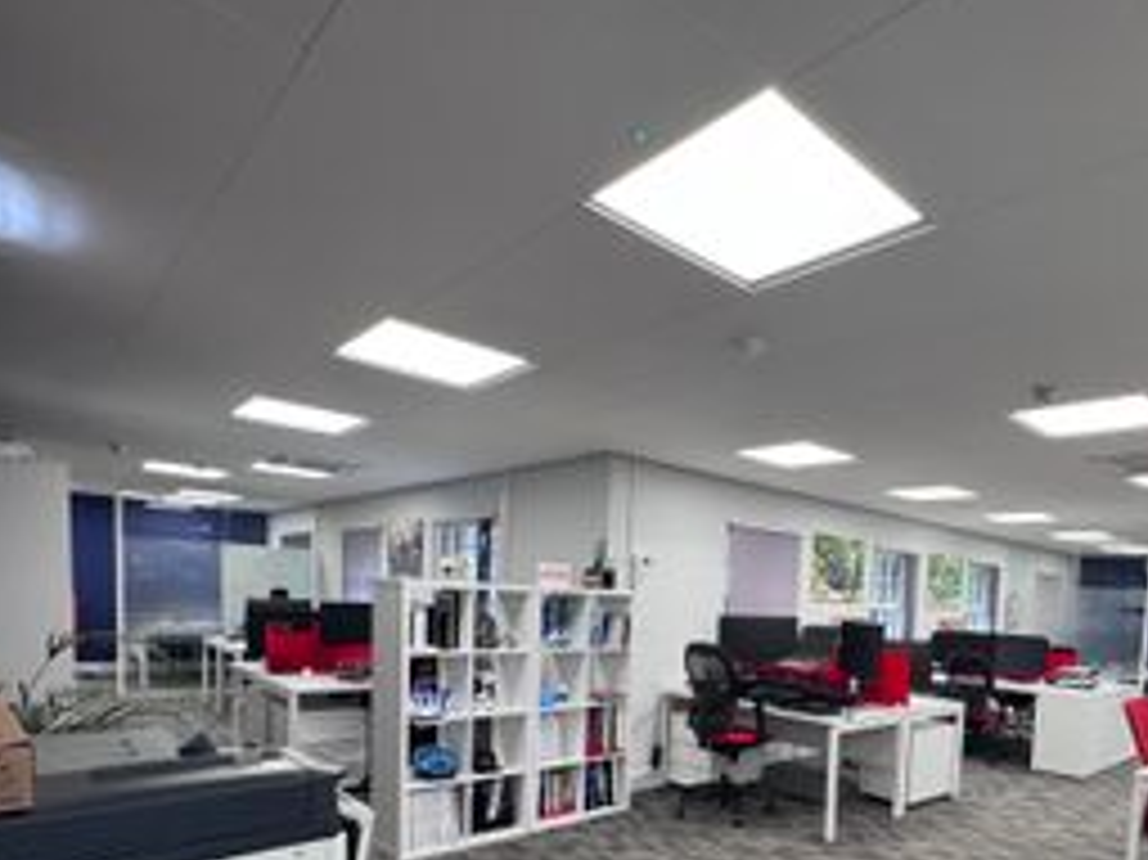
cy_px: 653
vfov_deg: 57.7
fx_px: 729
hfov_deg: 75.0
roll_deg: -2.3
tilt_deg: -4.9
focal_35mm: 22
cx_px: 720
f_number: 2.2
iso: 160
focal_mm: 2.22
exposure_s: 1/100
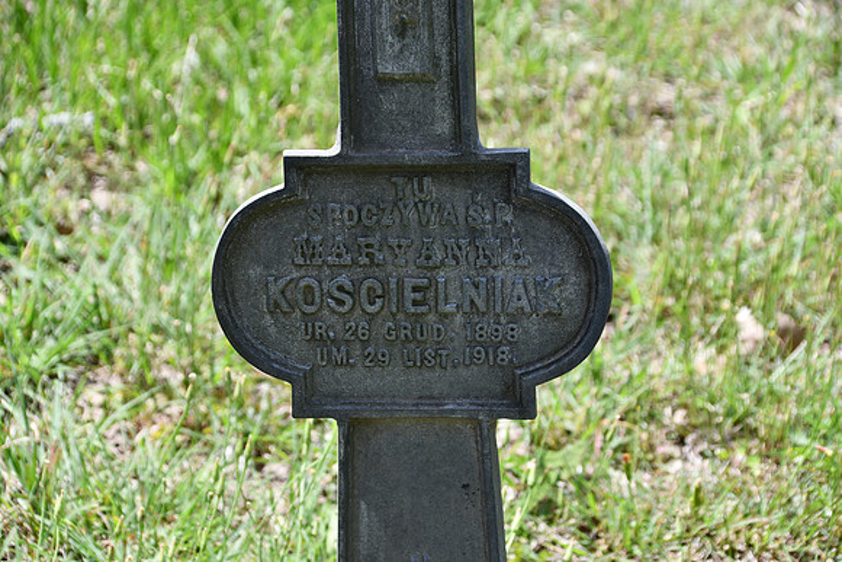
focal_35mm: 180
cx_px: 421
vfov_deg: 7.6
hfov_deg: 11.4
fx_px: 4211
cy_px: 281
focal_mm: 120
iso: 200
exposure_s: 1/250
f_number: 8
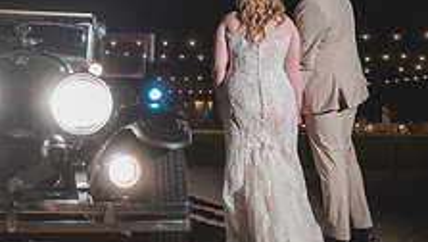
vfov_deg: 24.2
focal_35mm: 49
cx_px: 63
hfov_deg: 39.7
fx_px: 557
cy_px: 60
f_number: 2.8
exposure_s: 1/160
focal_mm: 18
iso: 3200
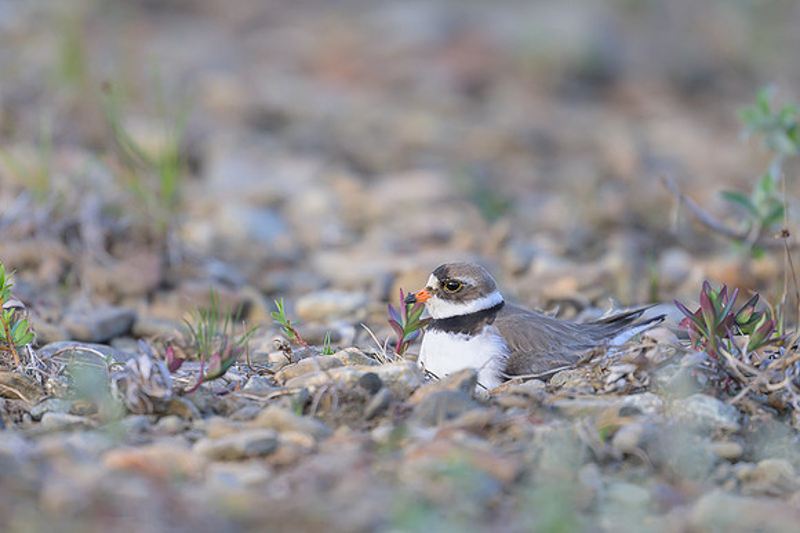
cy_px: 253
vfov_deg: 1.5
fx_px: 19739
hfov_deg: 2.3
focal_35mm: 889
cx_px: 302
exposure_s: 1/1250
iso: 800
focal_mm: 560
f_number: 4
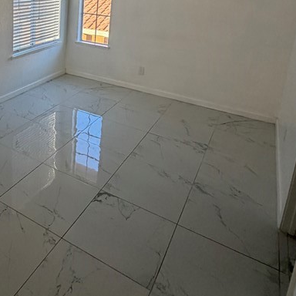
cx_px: 48
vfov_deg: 46.4
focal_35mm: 33
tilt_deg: -12.9
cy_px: 49
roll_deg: -0.8
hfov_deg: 46.4
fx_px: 319
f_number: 2.2
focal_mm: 2.22
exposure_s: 1/121
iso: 160
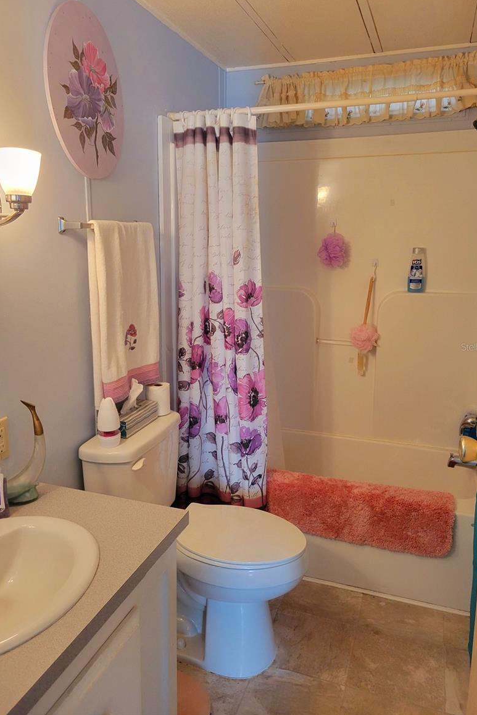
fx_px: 556
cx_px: 227
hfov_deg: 46.4
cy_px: 347
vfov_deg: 65.5
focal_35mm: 28
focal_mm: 5.4
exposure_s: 1/60.2
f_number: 1.8
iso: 200
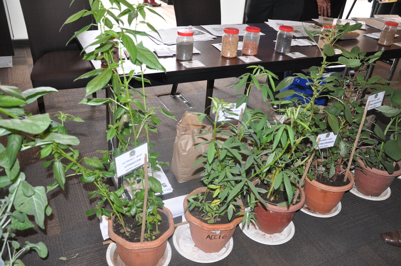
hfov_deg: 53.2
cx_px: 200
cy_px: 133
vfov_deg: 36.8
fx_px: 400
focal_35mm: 36
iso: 800
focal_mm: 24
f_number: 3.8
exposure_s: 1/60
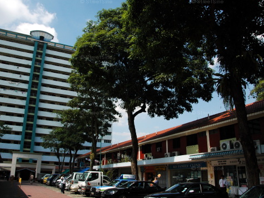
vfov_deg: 46.8
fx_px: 229
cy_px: 100
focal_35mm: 30
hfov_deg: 59.9
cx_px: 122
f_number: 11
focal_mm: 18
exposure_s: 1/400
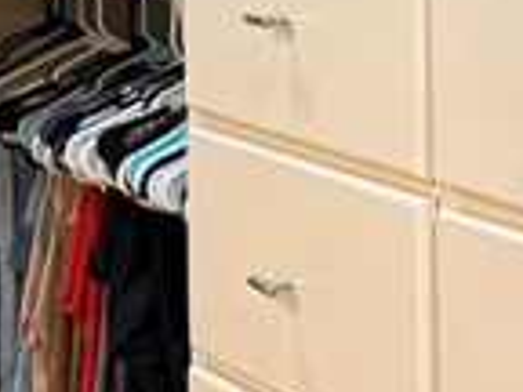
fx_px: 2584
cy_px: -113
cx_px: 15
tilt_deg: -1.3
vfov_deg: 8.6
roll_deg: +1.0
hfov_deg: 11.5
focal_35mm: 171
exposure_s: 1/60
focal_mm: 6.76
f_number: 1.78
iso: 400
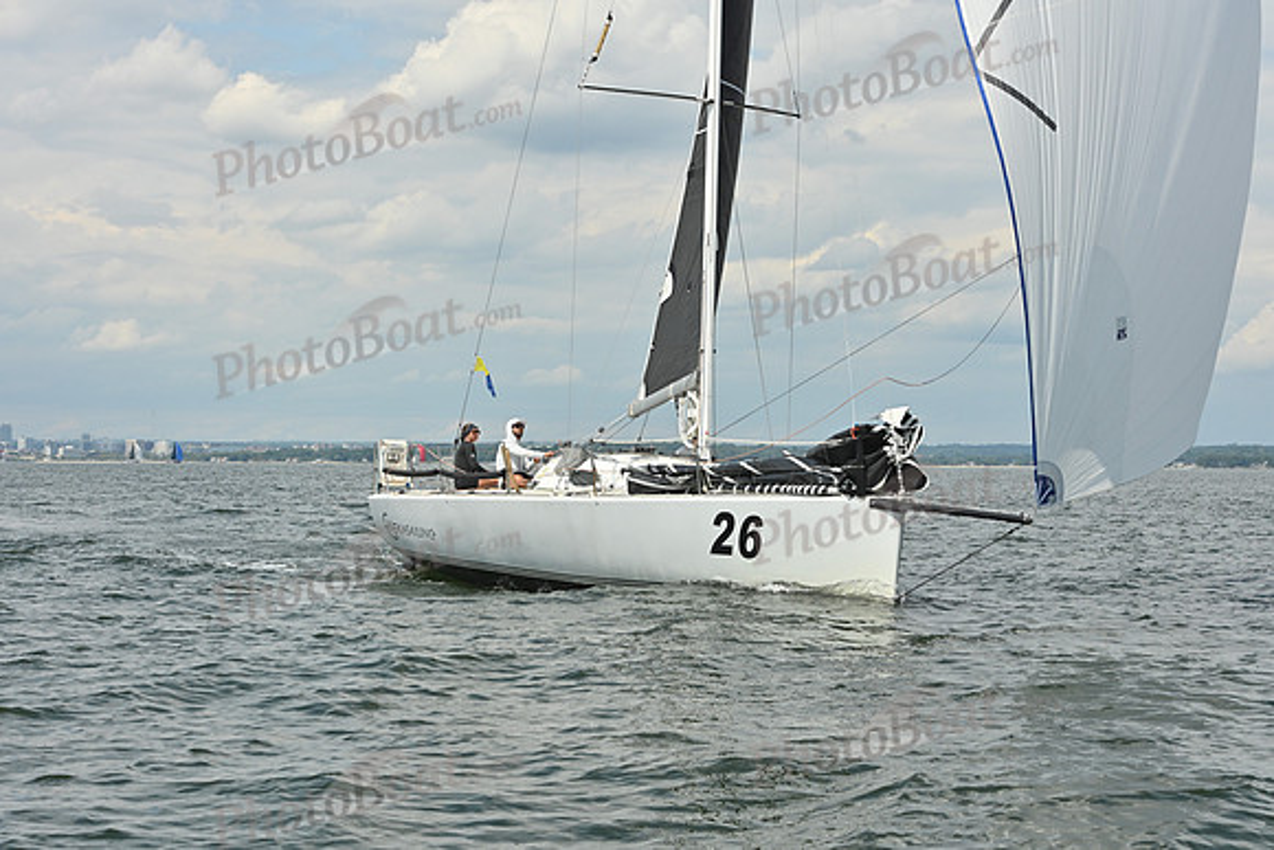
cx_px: 637
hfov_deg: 28.8
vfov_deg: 19.5
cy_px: 425
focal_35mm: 70
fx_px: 2478
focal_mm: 70
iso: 320
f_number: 9
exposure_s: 1/1250
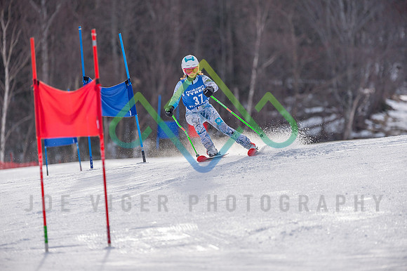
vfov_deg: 3.1
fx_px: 4971
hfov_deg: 4.7
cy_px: 136
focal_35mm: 440
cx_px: 204
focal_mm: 440
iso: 640
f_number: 6
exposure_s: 1/3200
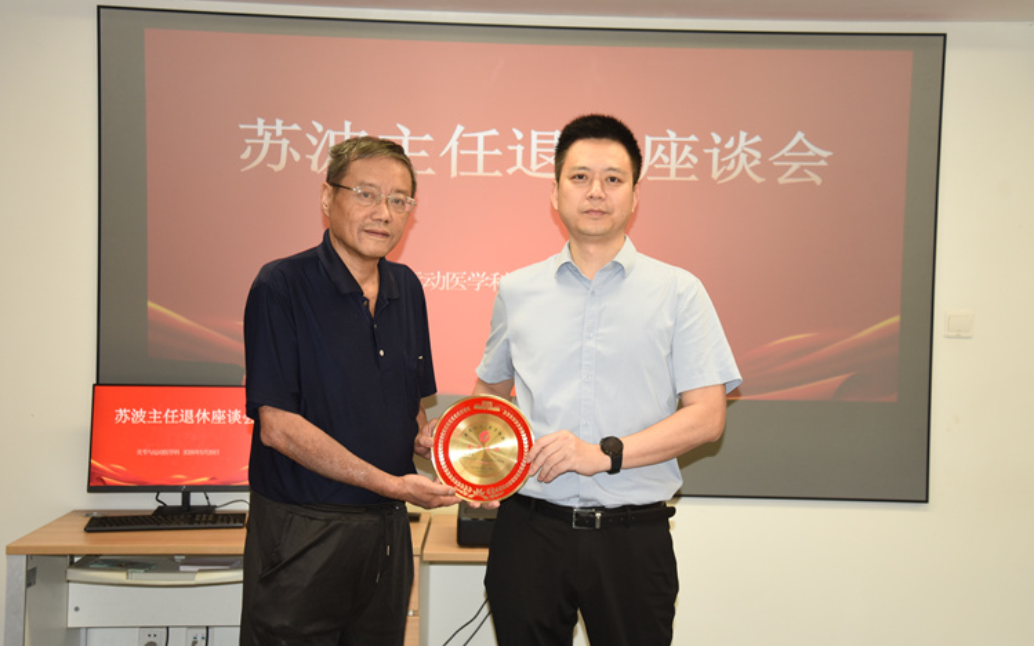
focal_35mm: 49
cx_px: 533
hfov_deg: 41.1
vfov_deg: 26.3
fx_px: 1381
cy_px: 329
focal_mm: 45
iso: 720
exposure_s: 1/60
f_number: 4.2
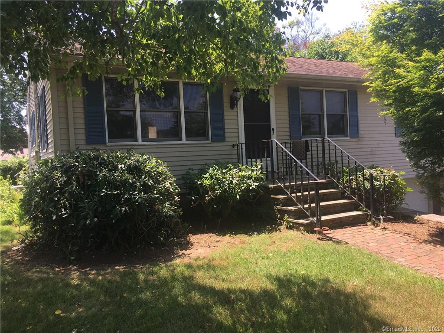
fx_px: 372
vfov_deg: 48.2
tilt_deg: -1.3
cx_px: 222
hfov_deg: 61.7
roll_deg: +3.1
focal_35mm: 29
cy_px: 166
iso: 25
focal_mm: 4.15
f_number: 2.2
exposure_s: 1/371
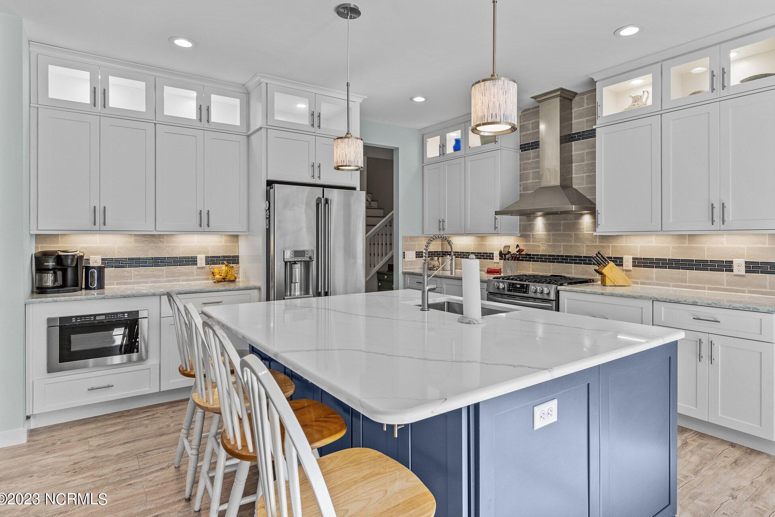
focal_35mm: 20
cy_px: 252
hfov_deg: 83.9
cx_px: 401
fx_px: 431
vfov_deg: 61.9
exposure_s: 1/40
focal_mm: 19
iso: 1000
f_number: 6.3
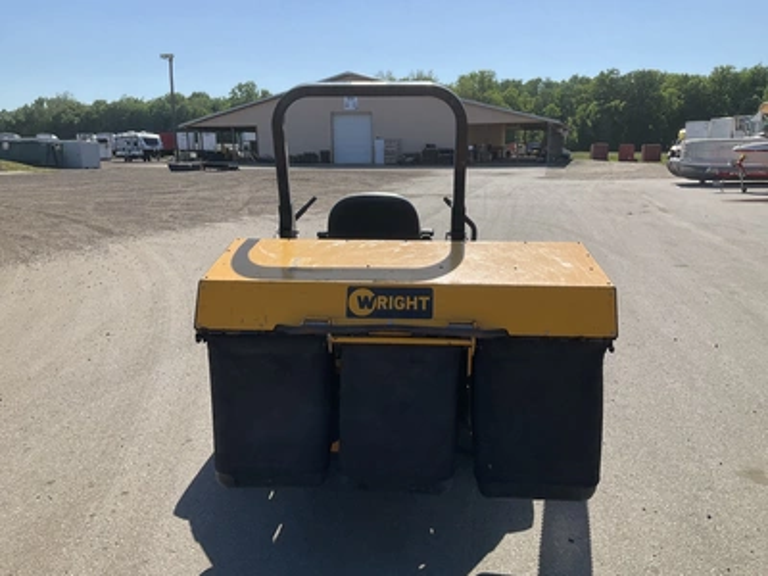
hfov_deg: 61.7
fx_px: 643
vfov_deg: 48.2
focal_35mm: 29
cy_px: 288
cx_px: 384
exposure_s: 1/1730
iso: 25
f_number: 1.8
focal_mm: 3
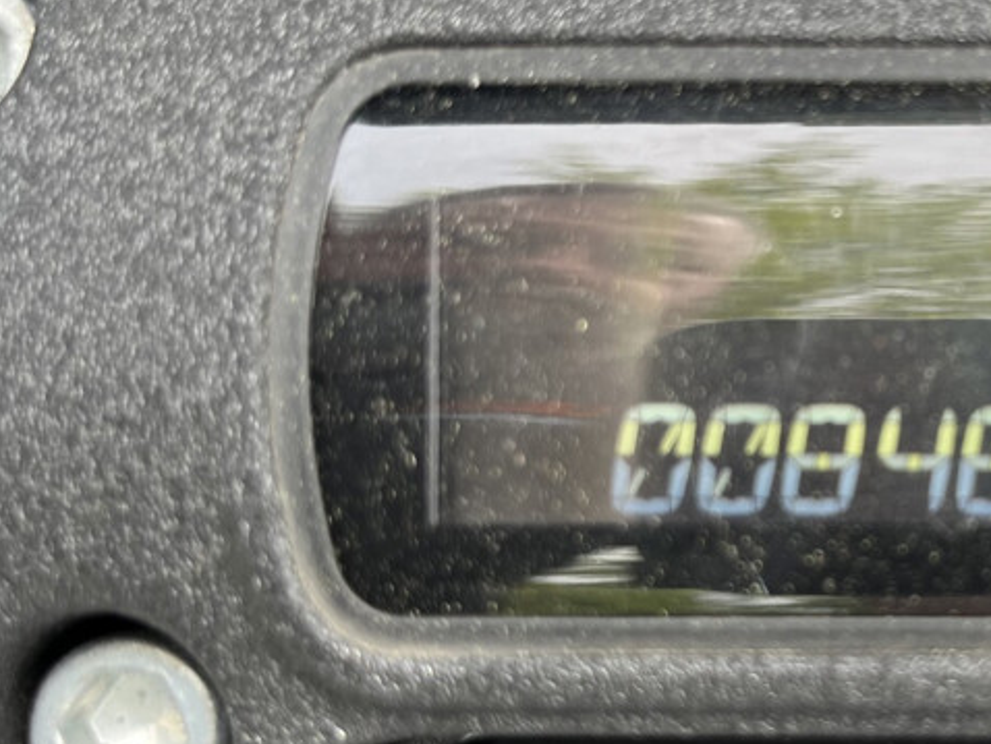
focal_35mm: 58
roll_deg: -13.9
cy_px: 441
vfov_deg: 25.2
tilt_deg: -34.1
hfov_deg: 31.8
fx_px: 1661
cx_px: 874
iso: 32
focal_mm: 5.1
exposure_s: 1/145
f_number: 1.6
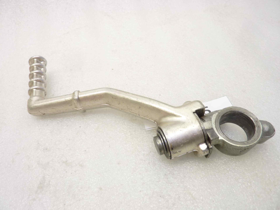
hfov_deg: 69.4
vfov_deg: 54.9
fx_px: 202
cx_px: 140
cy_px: 105
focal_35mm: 25
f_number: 3.3
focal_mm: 4.1
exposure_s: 1/15
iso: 80
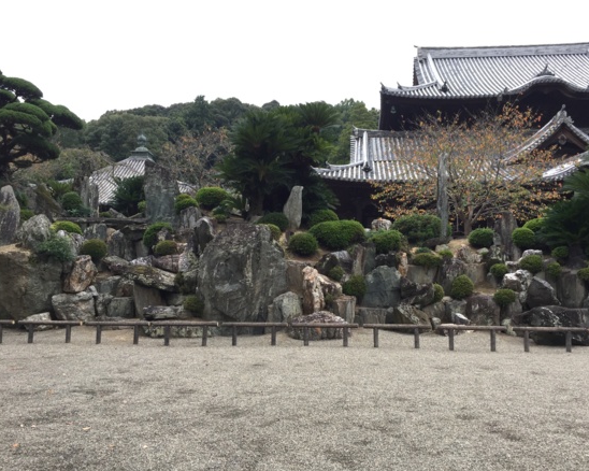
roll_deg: -0.8
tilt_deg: +3.8
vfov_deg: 47.1
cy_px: 239
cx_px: 319
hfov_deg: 57.1
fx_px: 540
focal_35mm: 31
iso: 40
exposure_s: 1/120
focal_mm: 4.15
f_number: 2.2
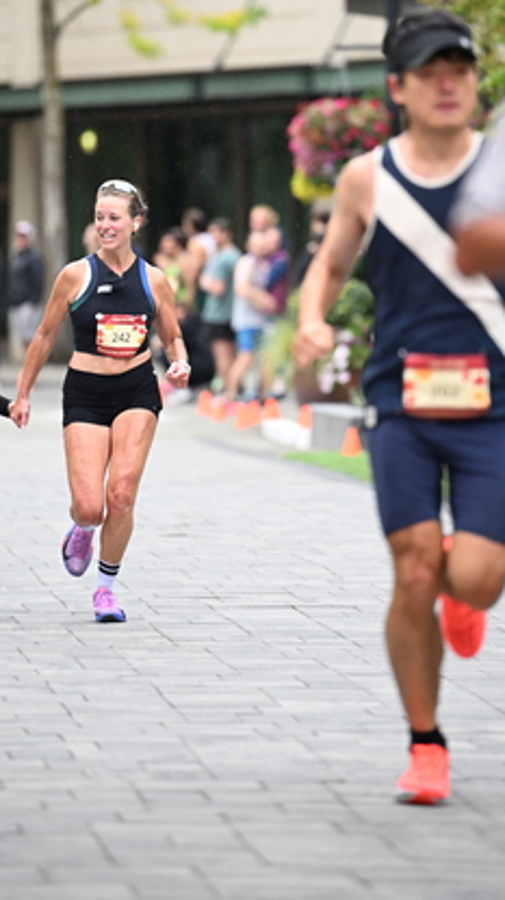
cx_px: 220
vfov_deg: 7.8
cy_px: 317
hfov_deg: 4.4
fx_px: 6627
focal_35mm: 278
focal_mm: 200
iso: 1250
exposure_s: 1/1600
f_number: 2.8
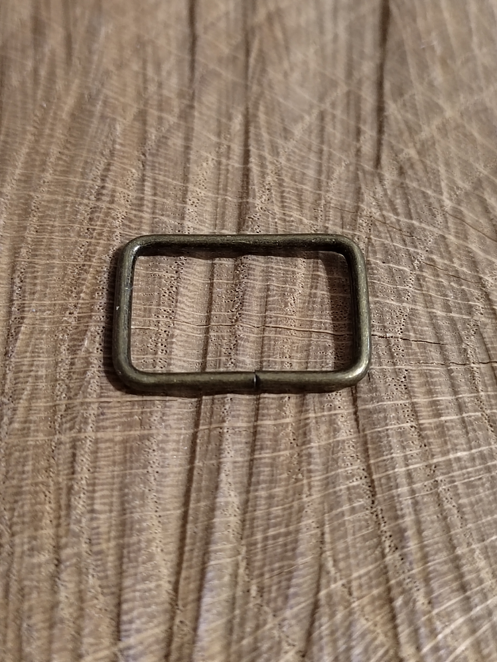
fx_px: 881
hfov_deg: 31.5
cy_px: 331
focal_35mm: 46
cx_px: 248
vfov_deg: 41.2
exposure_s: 1/33.3
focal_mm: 5.52
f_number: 1.9
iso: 3528
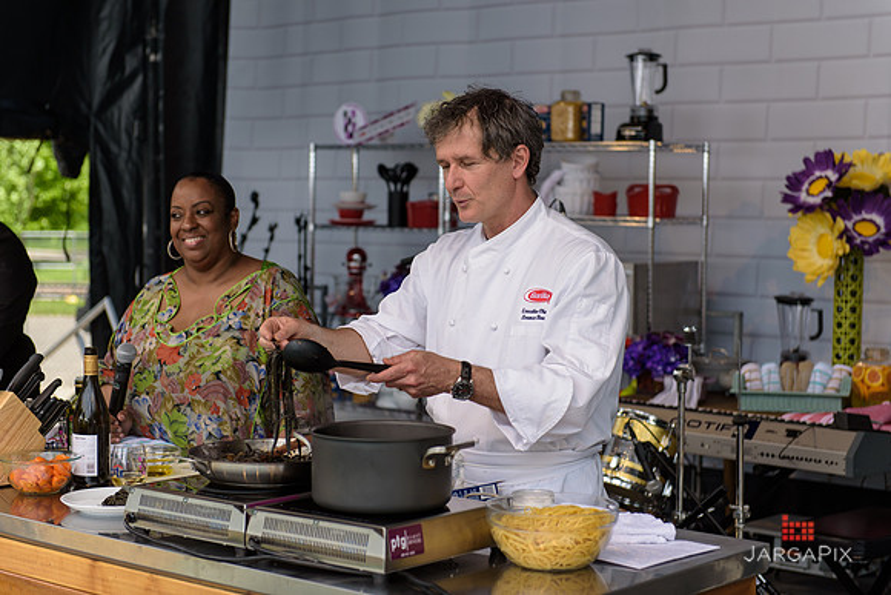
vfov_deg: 19.5
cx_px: 446
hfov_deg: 28.8
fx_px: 1733
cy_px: 298
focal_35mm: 70
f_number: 3.2
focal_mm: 70
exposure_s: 1/1250
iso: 200
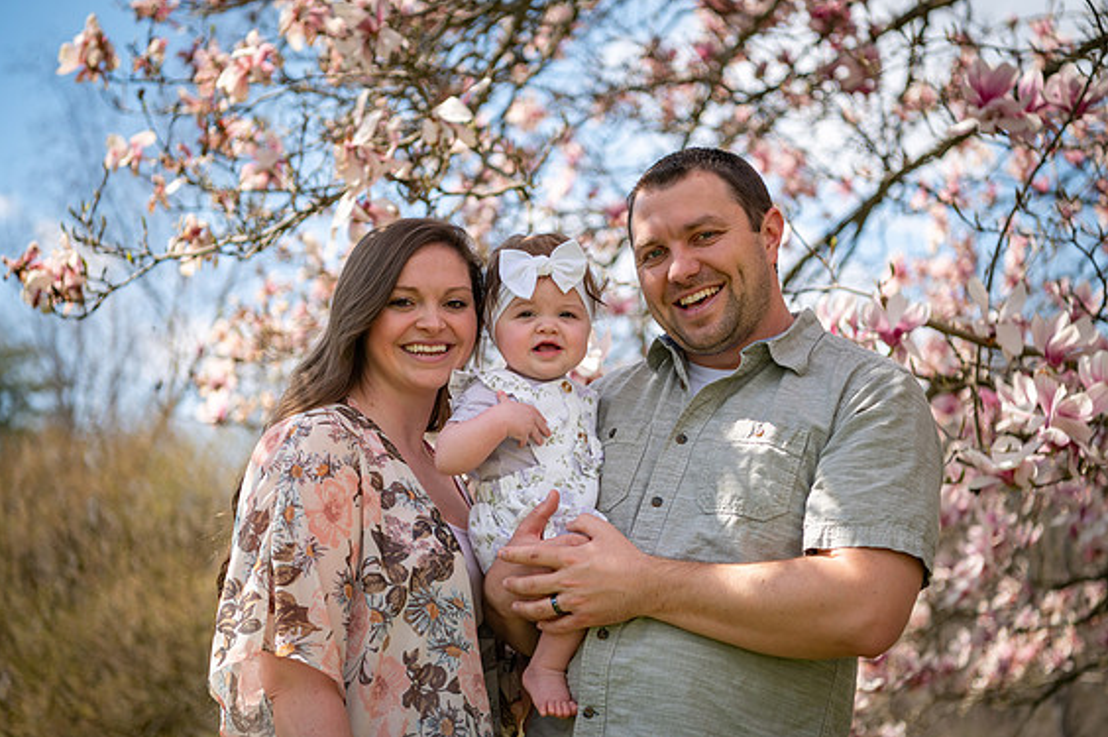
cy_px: 360
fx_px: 2214
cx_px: 562
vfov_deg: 18.9
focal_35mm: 72
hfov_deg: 28.1
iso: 400
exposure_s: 1/6400
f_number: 2.8
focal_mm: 70
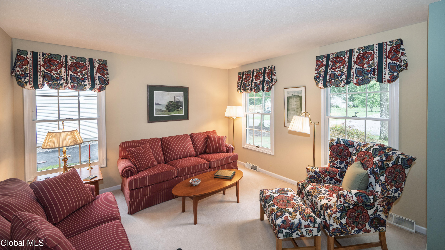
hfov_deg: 103.0
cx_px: 227
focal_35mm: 15
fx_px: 177
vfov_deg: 70.1
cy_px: 105
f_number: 5.6
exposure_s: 1/60
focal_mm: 14
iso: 400
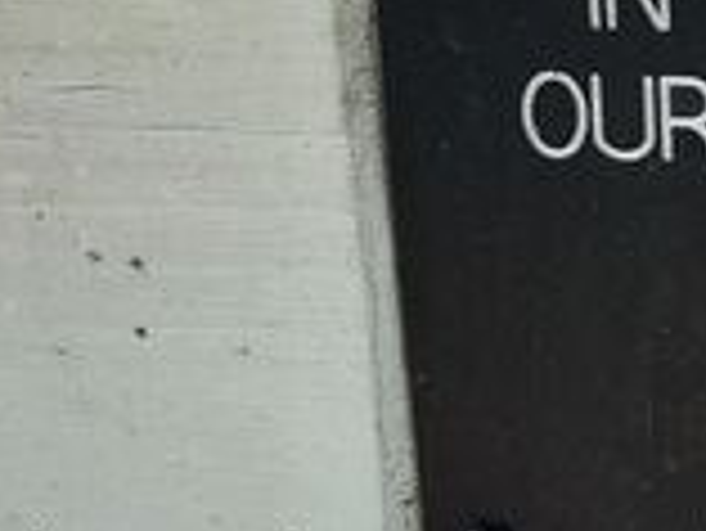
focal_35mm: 117
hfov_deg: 14.8
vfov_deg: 12.6
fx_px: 2388
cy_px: 382
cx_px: 1246
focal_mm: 5.56
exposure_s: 1/200
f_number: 1.8
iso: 133
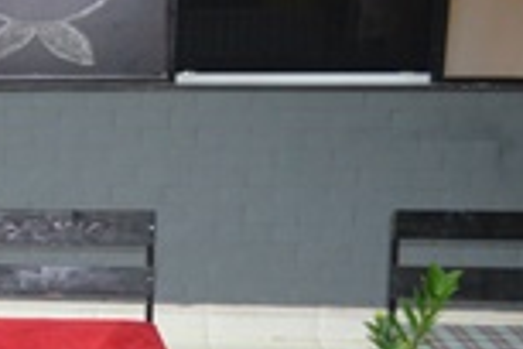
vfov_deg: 15.3
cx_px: -287
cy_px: 316
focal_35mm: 88
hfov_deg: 19.7
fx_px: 1278
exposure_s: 1/60
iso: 3200
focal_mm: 18
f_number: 3.5
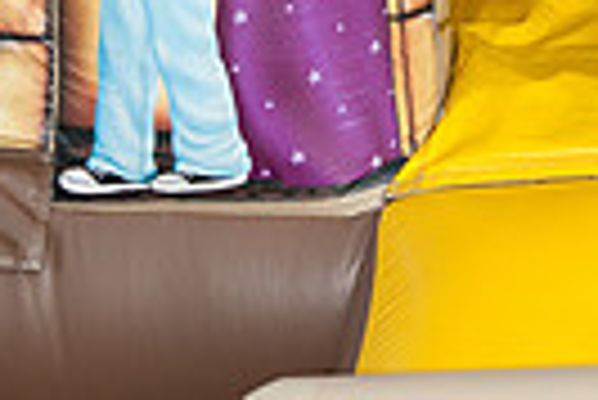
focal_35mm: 118
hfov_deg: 16.8
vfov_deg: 10.9
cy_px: -310
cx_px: 650
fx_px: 1962
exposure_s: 1/1000
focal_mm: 35
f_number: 4
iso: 800
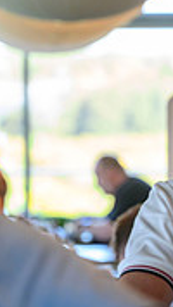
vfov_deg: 5.8
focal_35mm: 375
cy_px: 160
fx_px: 3061
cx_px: 443
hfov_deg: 3.2
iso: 2000
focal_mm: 110
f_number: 4
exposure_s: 1/400
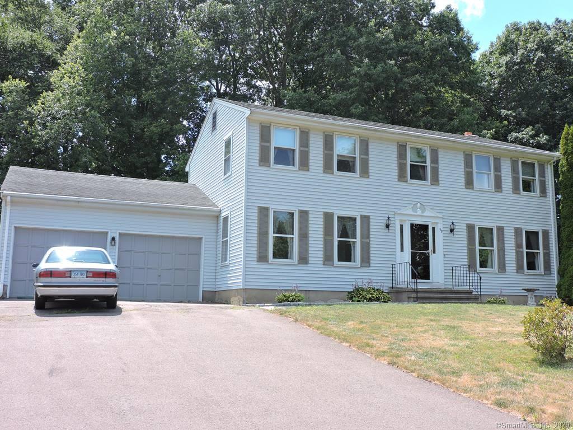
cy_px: 215
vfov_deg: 40.7
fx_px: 579
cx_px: 286
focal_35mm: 35
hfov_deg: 52.6
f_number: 3.3
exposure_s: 1/400
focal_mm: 6.2
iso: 100
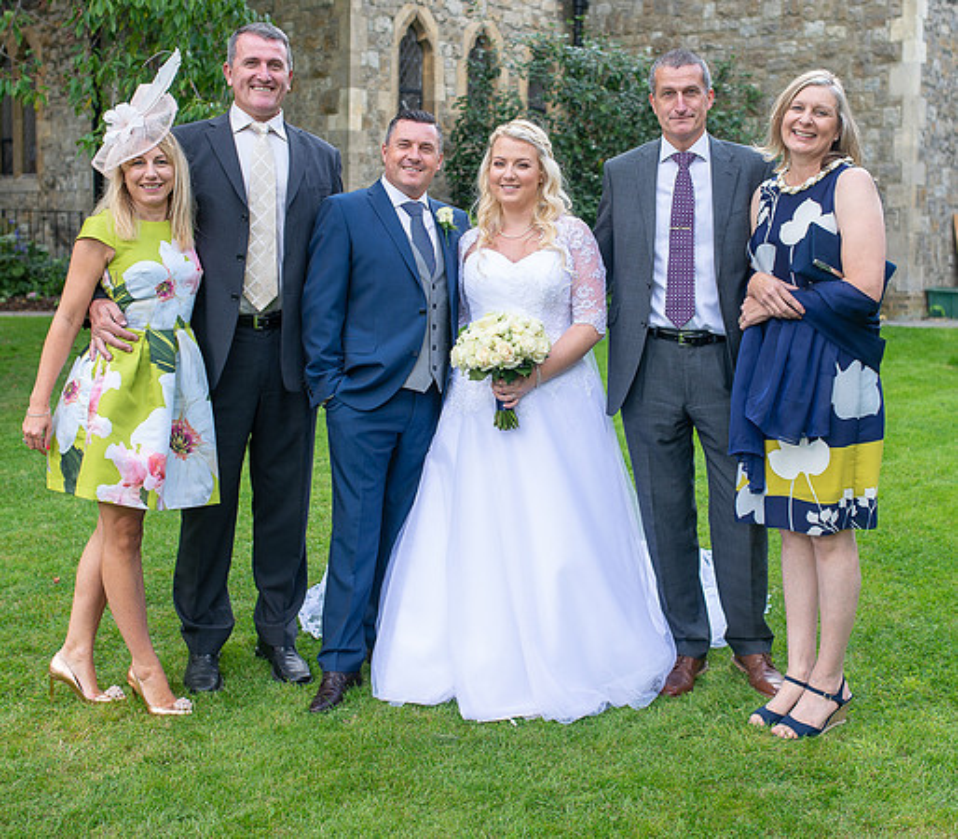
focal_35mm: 48
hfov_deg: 37.2
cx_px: 528
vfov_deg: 32.8
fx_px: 1420
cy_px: 352
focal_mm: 35
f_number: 3.2
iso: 100
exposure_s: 1/320
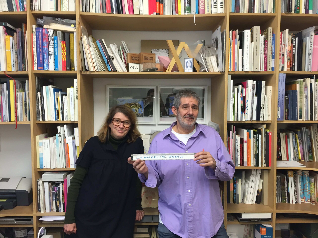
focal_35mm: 29
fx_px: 266
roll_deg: -0.9
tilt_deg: -4.3
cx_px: 159
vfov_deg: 48.2
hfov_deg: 61.7
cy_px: 119
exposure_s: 1/33
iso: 100
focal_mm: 4.15
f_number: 2.2
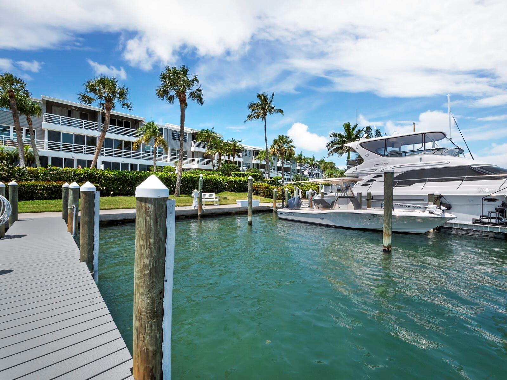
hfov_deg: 102.1
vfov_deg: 85.7
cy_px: 190
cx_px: 254
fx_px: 205
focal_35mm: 14
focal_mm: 7
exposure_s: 1/160
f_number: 10
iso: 400
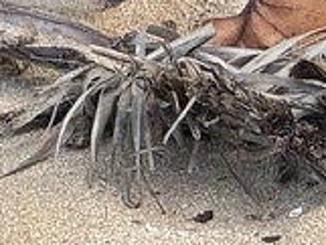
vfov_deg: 2.0
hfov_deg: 2.6
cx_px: -312
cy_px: -273
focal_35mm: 761
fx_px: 7172
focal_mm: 15.66
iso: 50
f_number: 2.8
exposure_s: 1/346
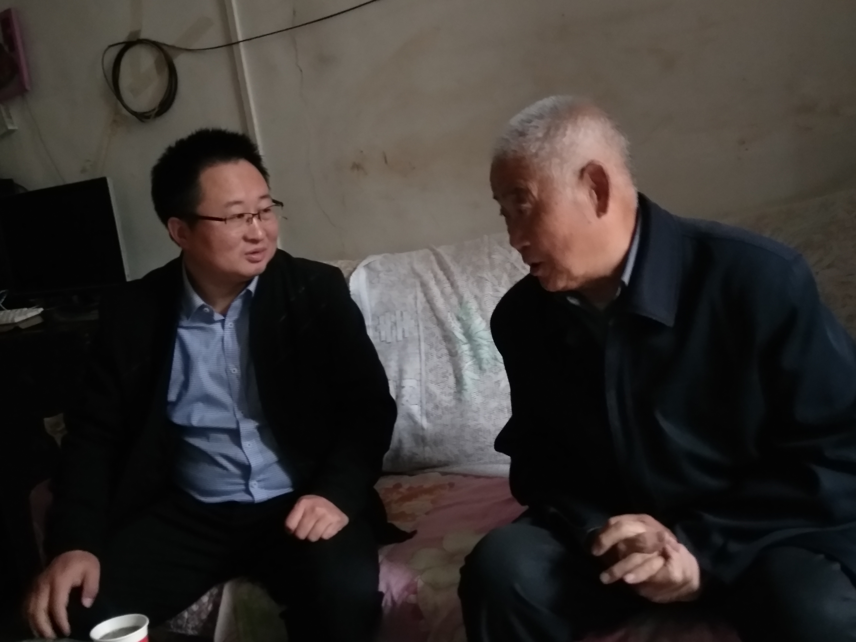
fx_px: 717
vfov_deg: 48.2
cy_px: 321
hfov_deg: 61.7
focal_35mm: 29
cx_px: 428
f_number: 2
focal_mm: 3.88
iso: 1250
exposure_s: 1/14.3
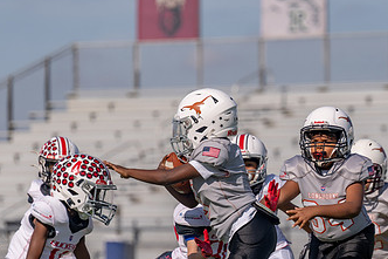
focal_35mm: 391
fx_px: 4212
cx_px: 251
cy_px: 238
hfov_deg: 5.3
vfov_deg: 3.5
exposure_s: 1/2000
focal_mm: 209
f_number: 4
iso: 100
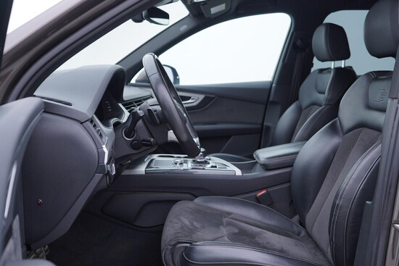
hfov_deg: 53.1
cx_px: 200
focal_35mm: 36
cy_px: 133
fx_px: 399
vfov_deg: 36.9
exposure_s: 1/40
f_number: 3.2
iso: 125
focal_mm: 24
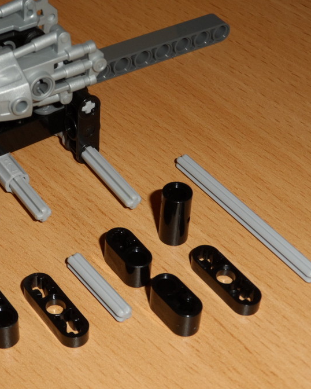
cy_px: 195
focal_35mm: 81
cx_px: 96
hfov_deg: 18.9
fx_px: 932
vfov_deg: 23.6
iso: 100
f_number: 4.2
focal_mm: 10.2
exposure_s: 1/45
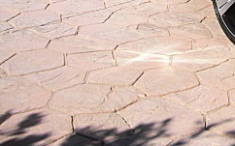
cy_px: -52
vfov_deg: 12.5
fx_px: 647
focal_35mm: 101
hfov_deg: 19.1
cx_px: 306
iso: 50
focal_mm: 6.3
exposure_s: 1/500
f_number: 2.8
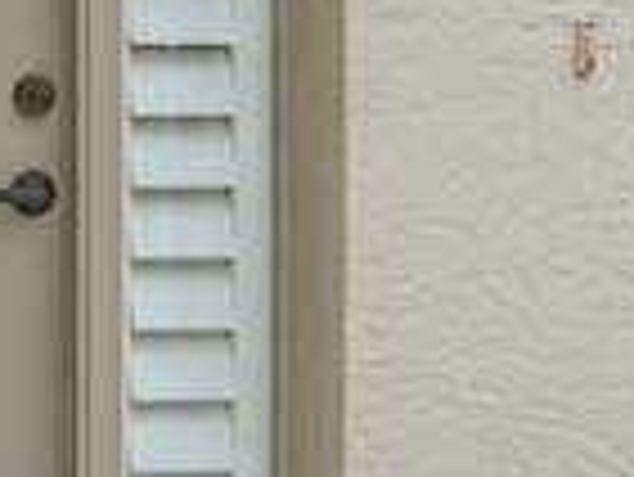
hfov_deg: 20.1
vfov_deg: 16.8
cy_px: 63
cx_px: -243
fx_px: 1595
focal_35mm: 87
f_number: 9
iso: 400
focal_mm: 16
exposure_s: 1/1250
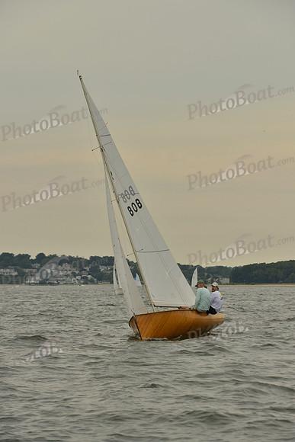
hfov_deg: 10.2
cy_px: 221
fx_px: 1658
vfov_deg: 15.2
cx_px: 148
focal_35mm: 135
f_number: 8
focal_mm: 135
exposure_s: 1/1250
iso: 400
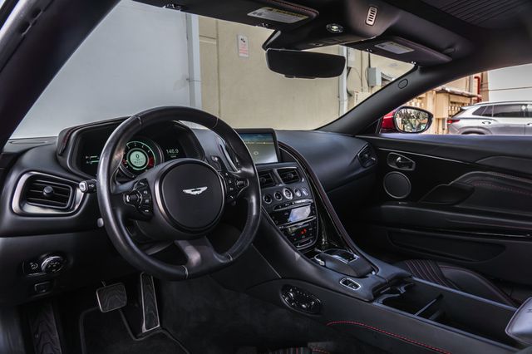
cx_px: 266
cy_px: 177
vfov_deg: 53.1
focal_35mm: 24
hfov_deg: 73.8
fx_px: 354
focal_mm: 24
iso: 200
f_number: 8
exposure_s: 1/20
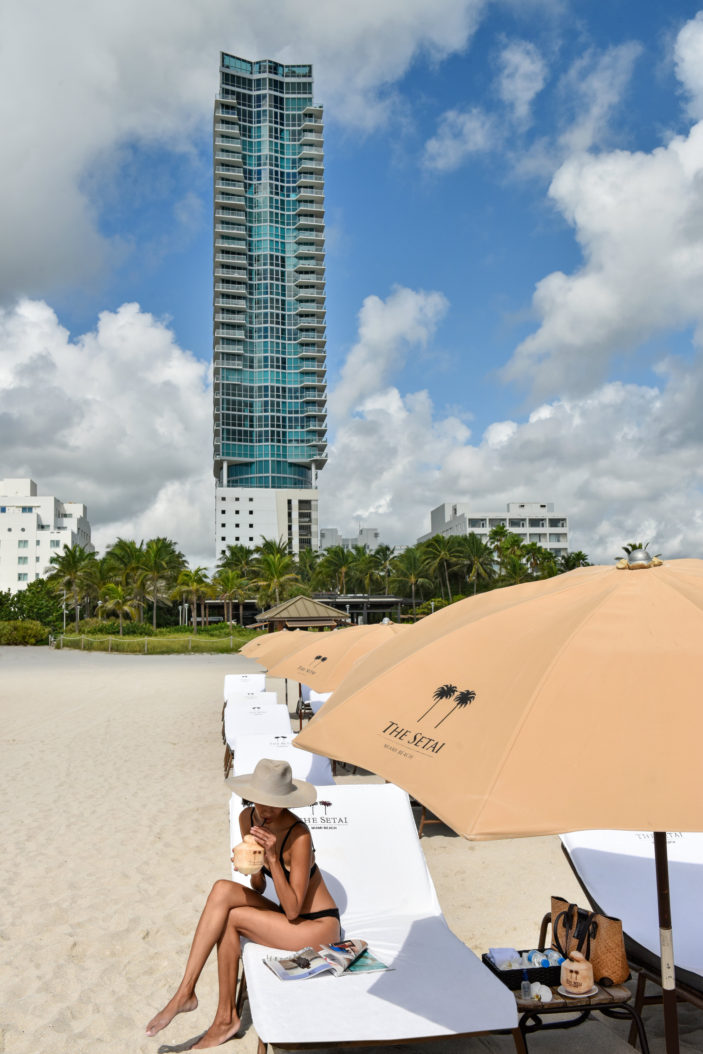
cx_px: 352
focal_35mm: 35
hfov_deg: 37.9
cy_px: 527
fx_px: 1024
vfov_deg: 54.4
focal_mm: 35
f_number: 11
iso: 400
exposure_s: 1/1250
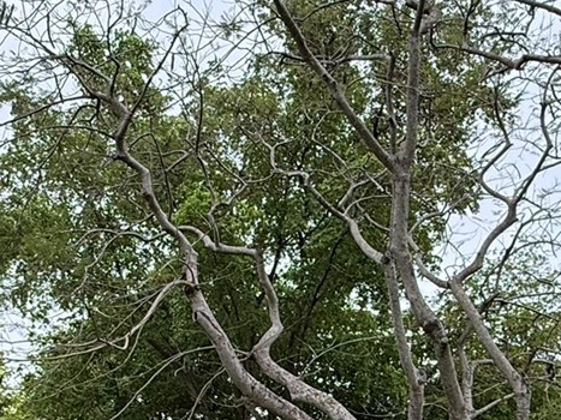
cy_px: 413
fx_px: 778
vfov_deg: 28.5
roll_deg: -0.5
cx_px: 193
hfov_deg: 39.3
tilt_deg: +16.8
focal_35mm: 48
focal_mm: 2.22
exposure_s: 1/99
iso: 200
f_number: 2.2
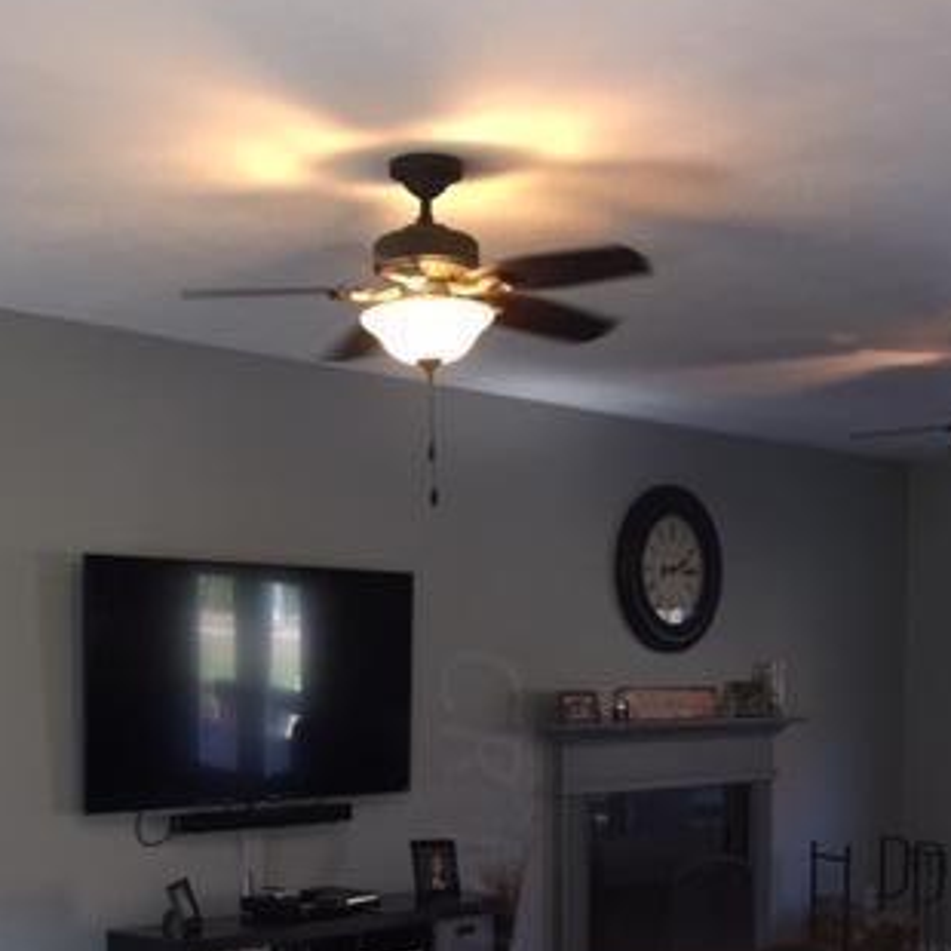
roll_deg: +0.4
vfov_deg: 30.9
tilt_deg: -5.9
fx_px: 1647
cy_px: 841
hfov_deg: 32.2
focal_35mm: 53
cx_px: 482
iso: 100
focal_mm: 4.15
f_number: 2.2
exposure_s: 1/30
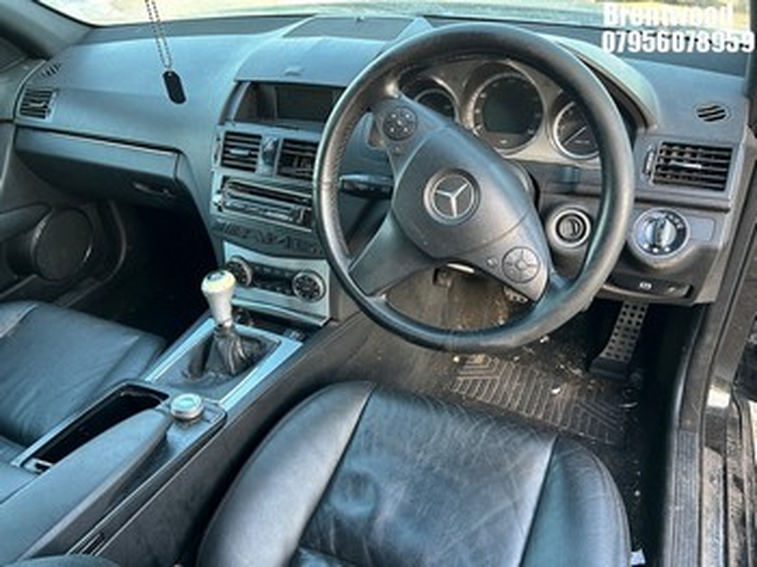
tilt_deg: -35.2
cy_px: 284
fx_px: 568
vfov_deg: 53.0
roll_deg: +5.9
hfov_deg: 67.3
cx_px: 378
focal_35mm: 26
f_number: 1.5
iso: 125
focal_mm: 5.7
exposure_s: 1/102
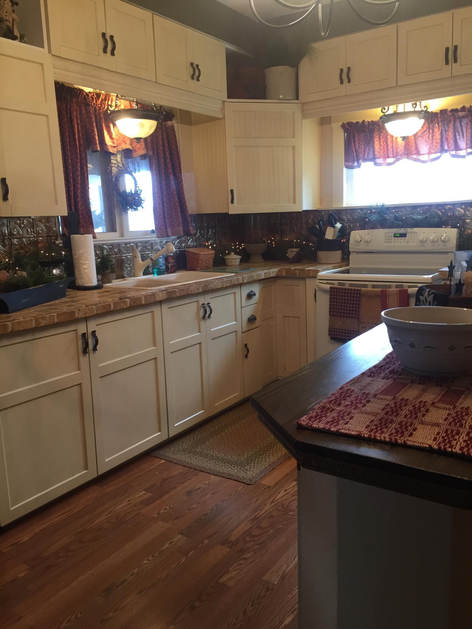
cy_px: 314
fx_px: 527
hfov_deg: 48.2
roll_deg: +2.4
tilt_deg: -9.6
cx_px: 236
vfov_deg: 61.7
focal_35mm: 29
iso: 80
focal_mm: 4.15
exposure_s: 1/30
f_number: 2.2
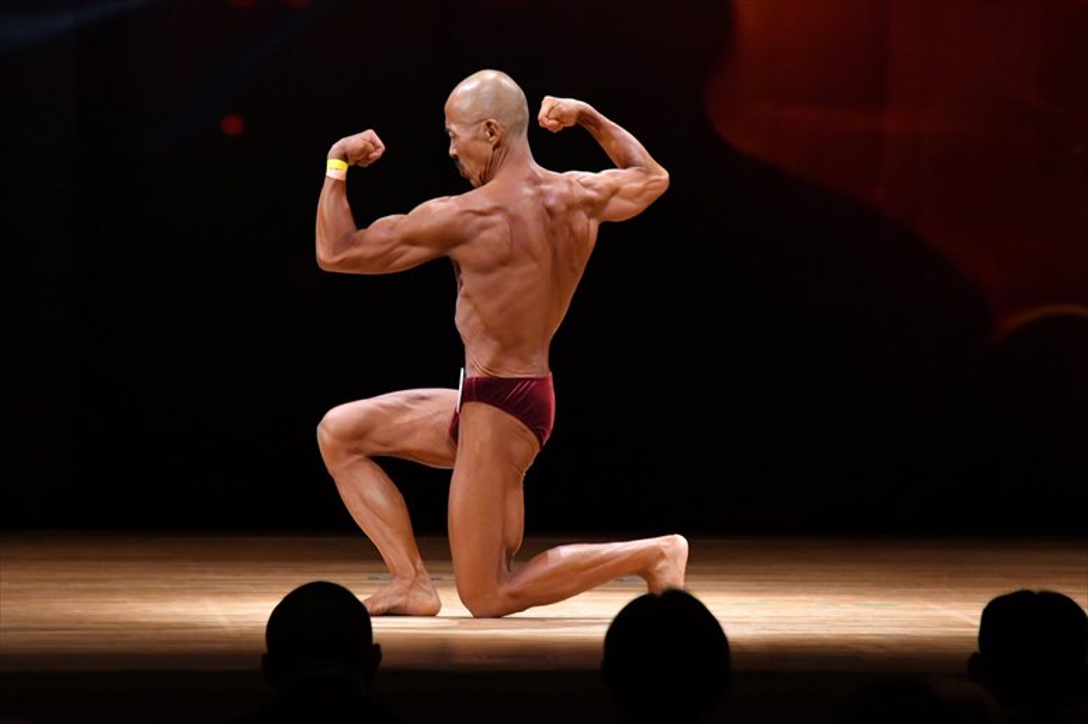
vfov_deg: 4.6
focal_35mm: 300
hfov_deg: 6.9
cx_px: 544
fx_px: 9062
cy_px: 362
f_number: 5.6
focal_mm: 200
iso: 4000
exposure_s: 1/400
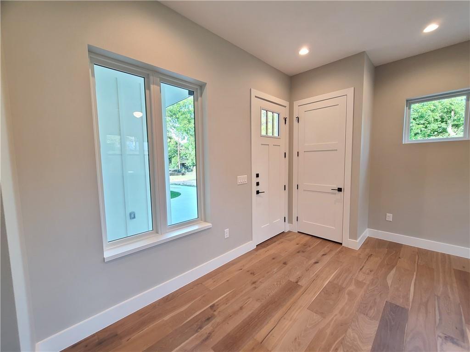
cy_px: 176
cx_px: 235
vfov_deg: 89.9
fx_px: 177
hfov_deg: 106.2
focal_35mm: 13
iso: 200
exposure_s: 1/60
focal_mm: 2.2
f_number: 2.2
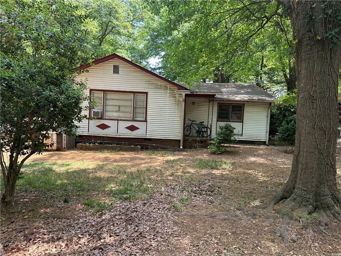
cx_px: 170
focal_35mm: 24
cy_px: 128
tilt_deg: -1.4
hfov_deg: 71.6
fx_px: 236
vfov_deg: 56.8
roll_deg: -3.7
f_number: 1.78
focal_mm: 6.86
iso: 80
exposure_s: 1/386
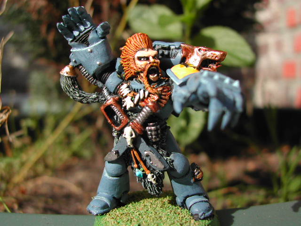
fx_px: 330
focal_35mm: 38
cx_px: 150
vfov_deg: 37.7
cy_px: 113
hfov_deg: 49.0
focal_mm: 8
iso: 100
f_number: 7.6
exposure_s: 1/209
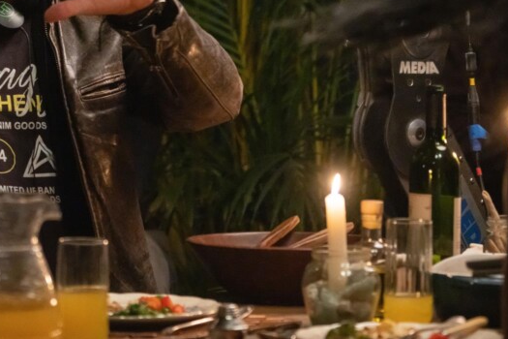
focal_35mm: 197
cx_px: 157
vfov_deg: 7.0
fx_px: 2780
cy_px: 36
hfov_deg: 10.4
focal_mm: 101
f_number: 4
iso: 3200
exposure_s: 1/80
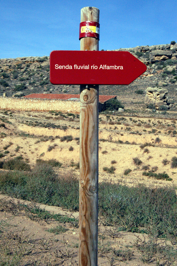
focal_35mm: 57
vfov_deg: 35.1
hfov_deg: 23.7
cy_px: 133
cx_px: 88
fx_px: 421
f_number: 20
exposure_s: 1/1000
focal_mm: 38
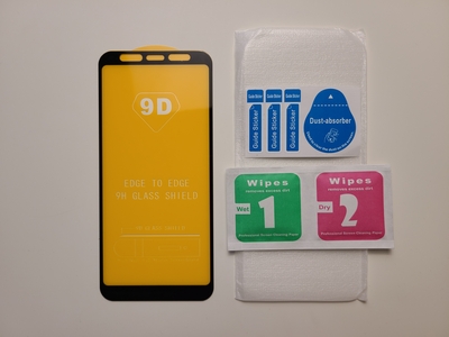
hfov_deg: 67.3
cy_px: 168
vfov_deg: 53.1
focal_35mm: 26
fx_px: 337
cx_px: 224
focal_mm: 5.4
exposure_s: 1/112
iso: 40
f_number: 1.8
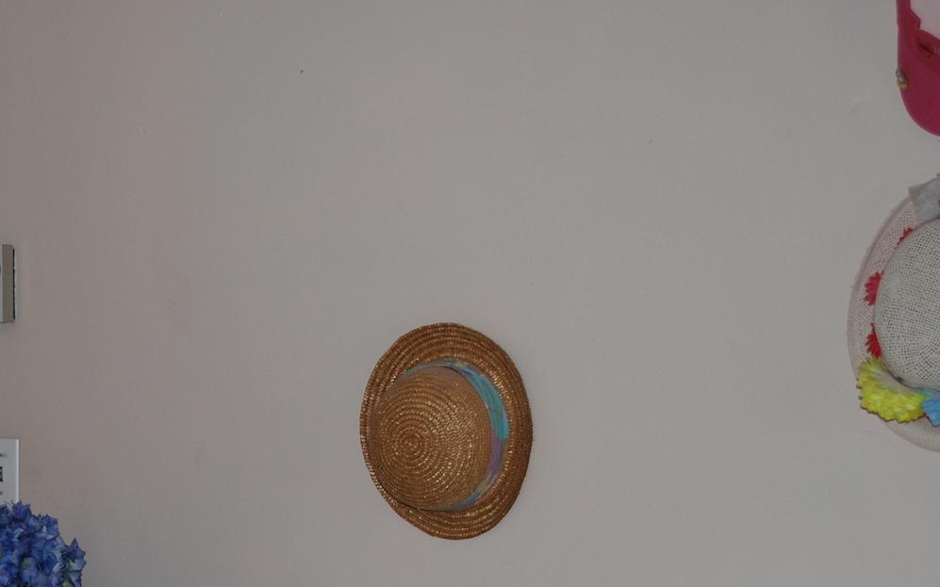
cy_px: 637
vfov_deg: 14.5
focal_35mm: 88
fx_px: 2254
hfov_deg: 22.8
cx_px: 45
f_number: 4.5
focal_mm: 28
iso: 200
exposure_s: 1/60
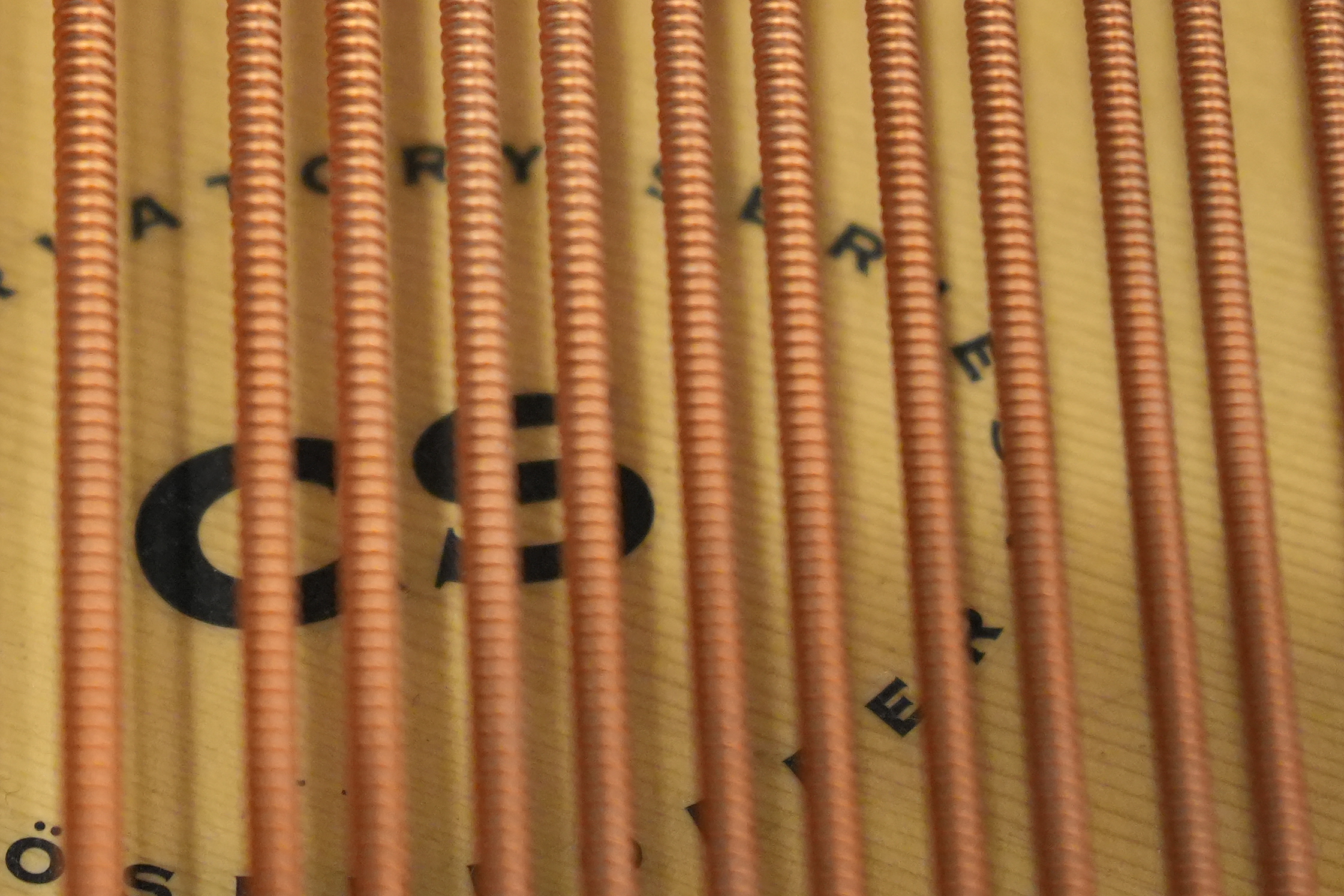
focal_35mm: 211
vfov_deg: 6.5
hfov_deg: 9.7
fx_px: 7891
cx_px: 43
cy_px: -128
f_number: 2.8
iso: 2000
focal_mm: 51
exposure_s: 1/80
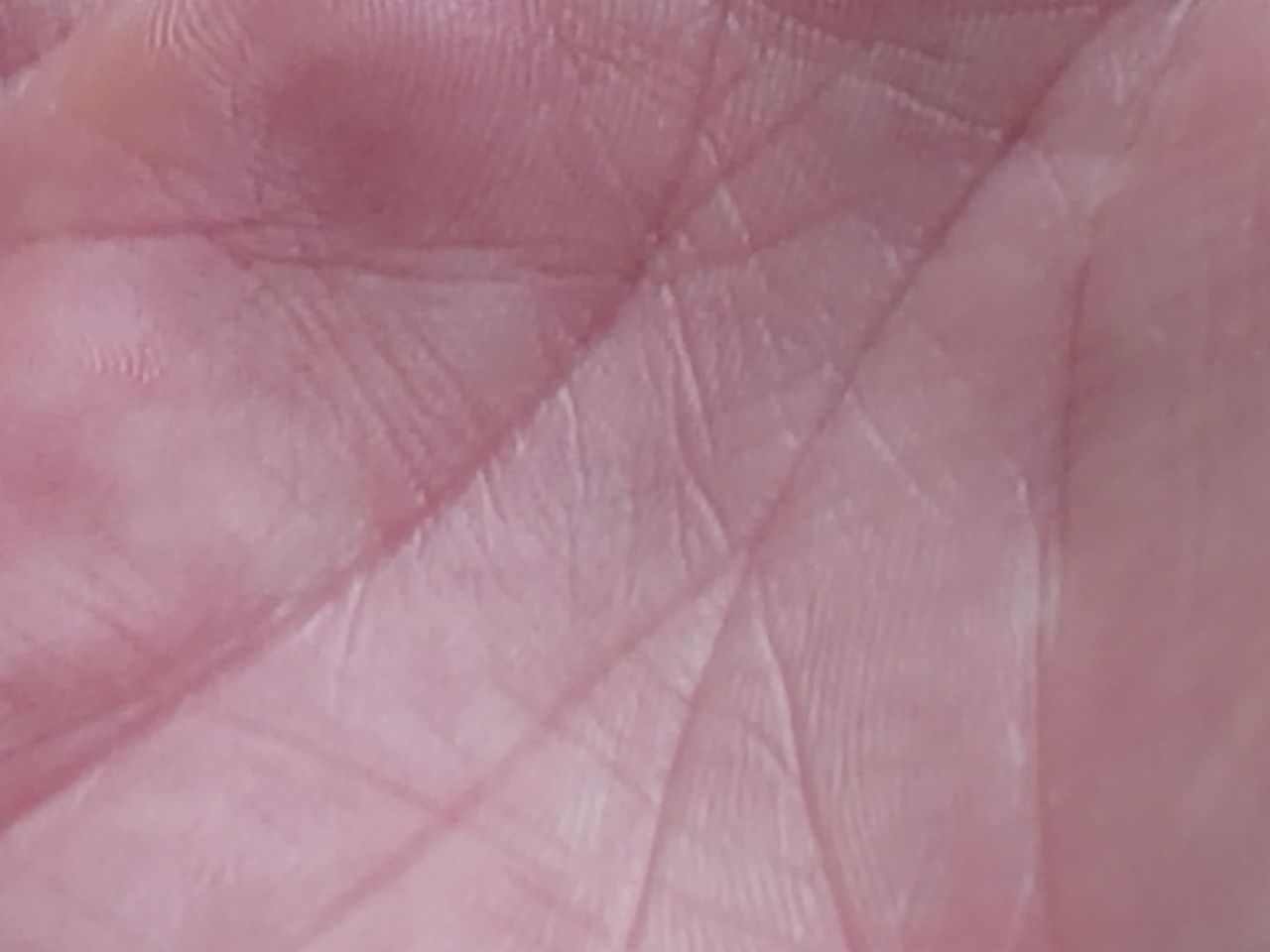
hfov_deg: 8.6
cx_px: 635
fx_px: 8438
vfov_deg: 6.5
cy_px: 476
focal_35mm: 230
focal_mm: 5.52
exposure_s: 1/100
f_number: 1.9
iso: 1203
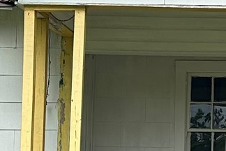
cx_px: 284
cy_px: 138
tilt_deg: +3.6
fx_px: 1073
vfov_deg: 8.0
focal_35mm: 171
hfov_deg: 11.7
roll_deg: -0.1
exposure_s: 1/2513
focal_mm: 5.7
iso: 50
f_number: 1.5
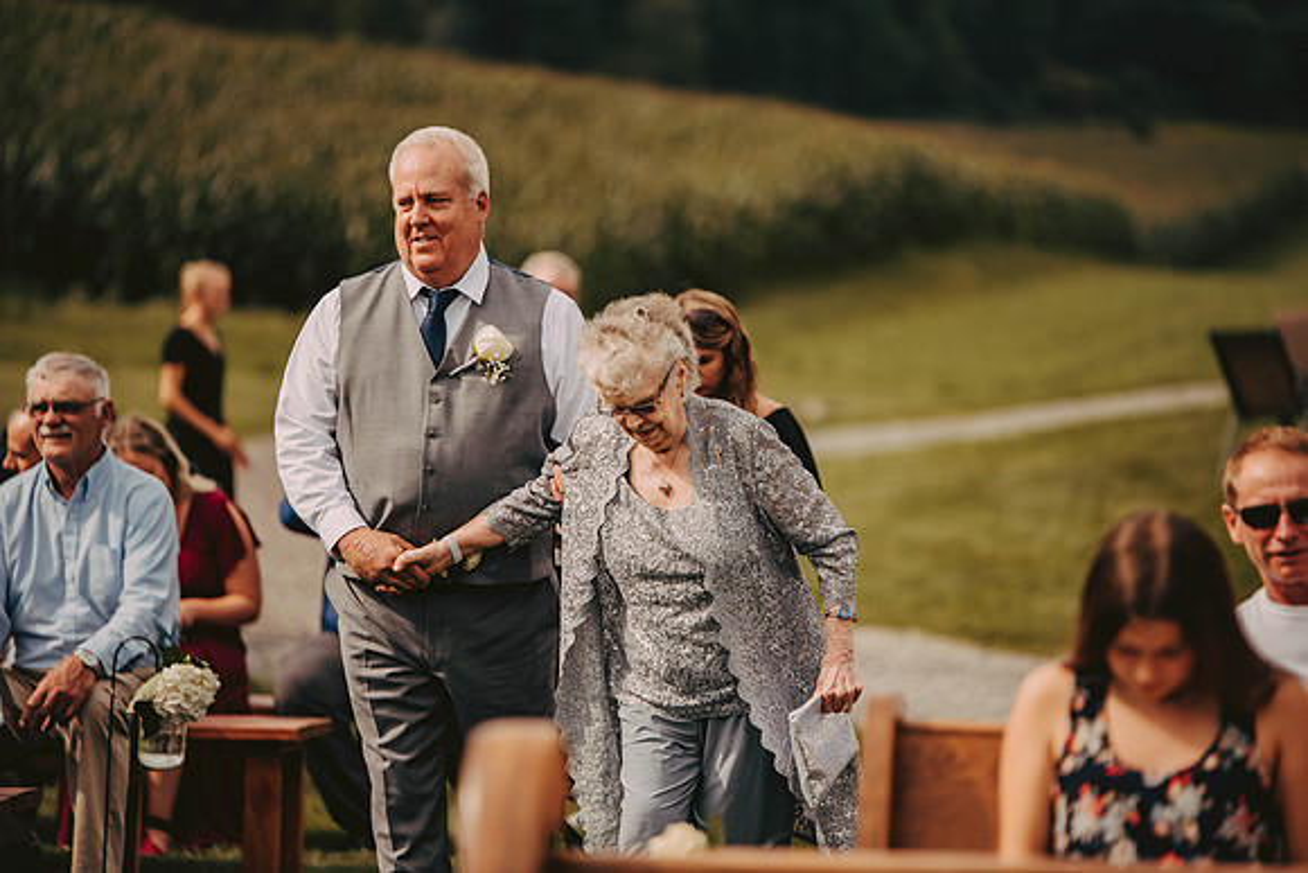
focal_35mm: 180
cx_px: 654
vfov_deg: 7.6
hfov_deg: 11.4
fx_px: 6541
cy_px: 436
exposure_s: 1/2500
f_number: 2.8
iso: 200
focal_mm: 180
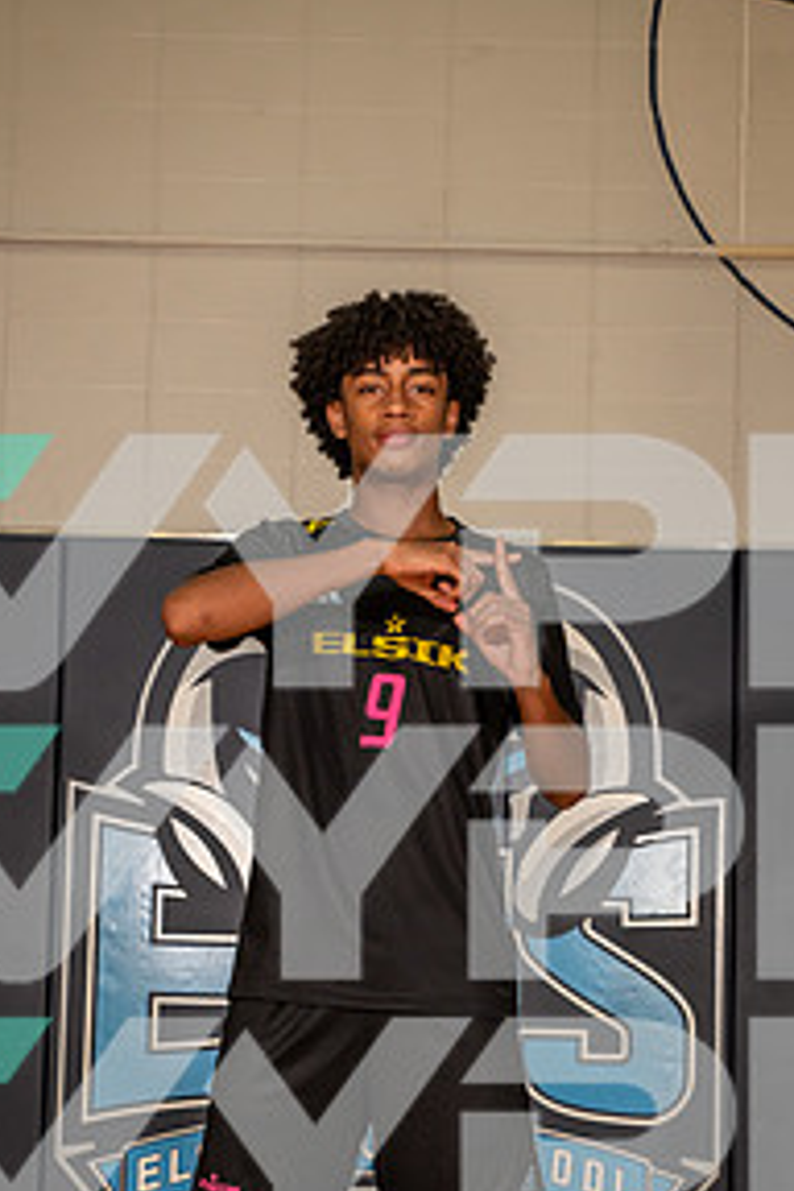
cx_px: 422
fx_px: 2382
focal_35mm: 72
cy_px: 856
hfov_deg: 18.9
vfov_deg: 27.8
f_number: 6.3
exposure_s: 1/400
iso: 800
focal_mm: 46
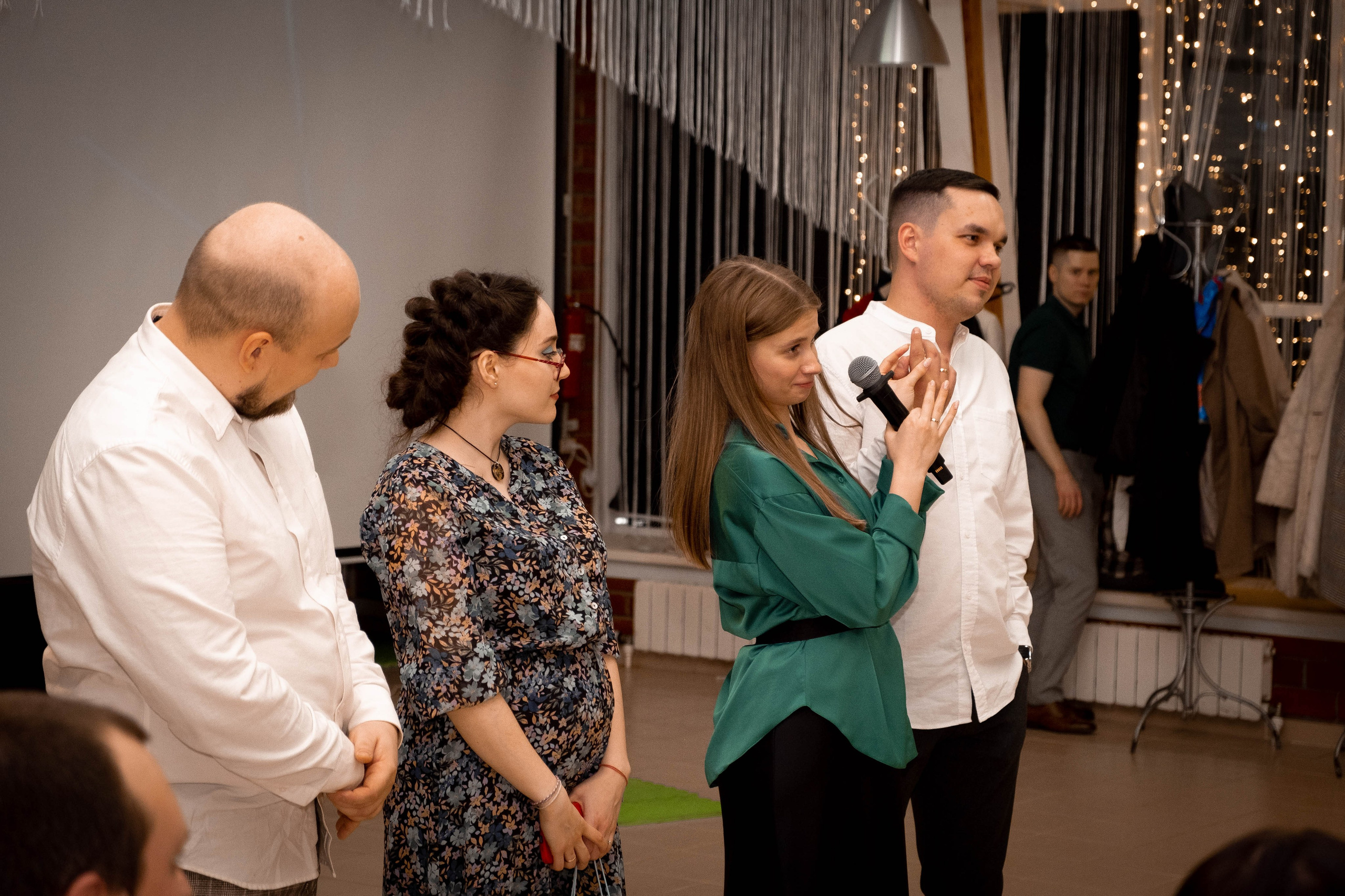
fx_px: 3101
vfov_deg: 16.5
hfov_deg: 24.5
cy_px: 448
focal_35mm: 83
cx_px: 672
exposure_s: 1/200
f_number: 4
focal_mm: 55
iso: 1000
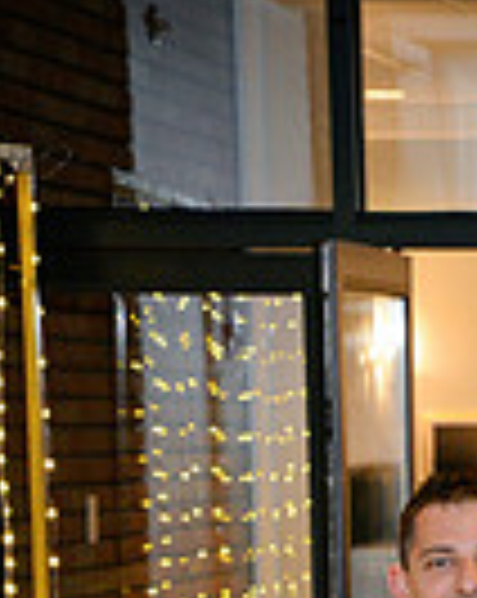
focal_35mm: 229
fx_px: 4050
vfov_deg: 8.2
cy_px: 958
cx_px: 639
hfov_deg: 6.7
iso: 3200
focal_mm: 72
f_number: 5.6
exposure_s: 1/125
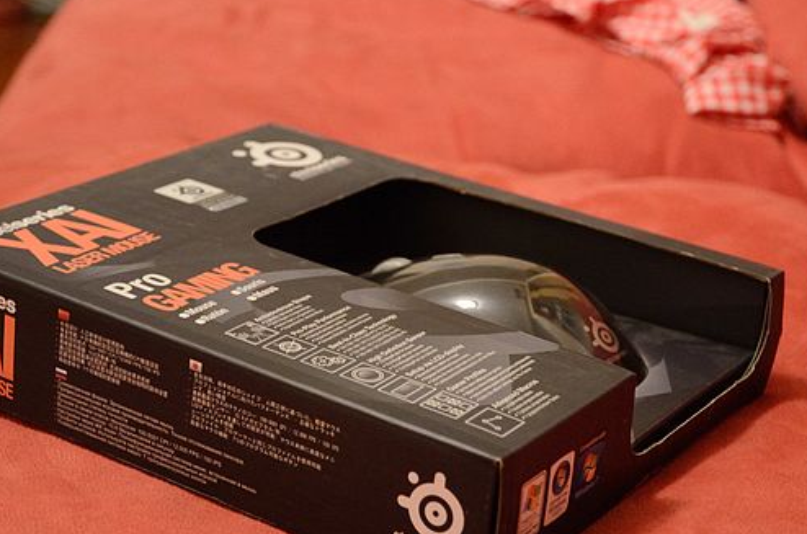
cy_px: 314
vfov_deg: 16.0
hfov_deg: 24.0
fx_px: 1901
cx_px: 384
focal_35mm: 85
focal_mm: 40
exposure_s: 1/20
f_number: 4.8
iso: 3200
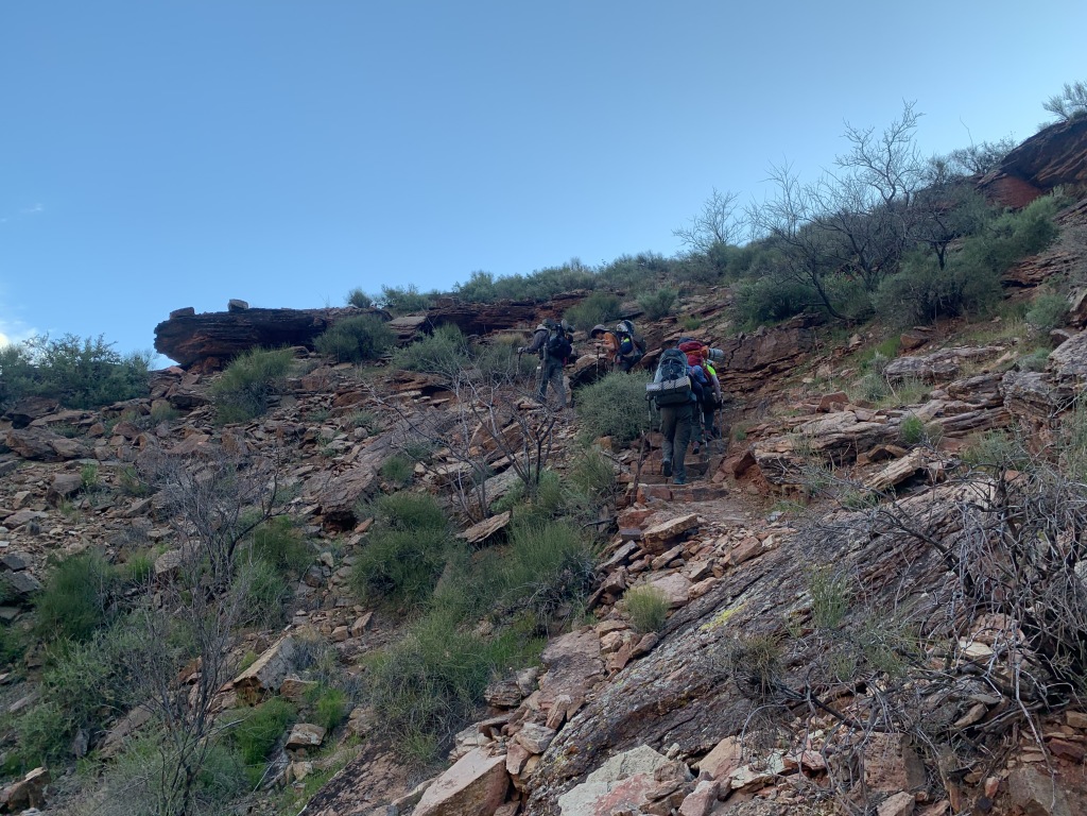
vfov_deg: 53.1
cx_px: 544
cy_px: 408
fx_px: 816
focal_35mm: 26
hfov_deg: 67.3
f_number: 1.8
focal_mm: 4.25
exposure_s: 1/319
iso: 25
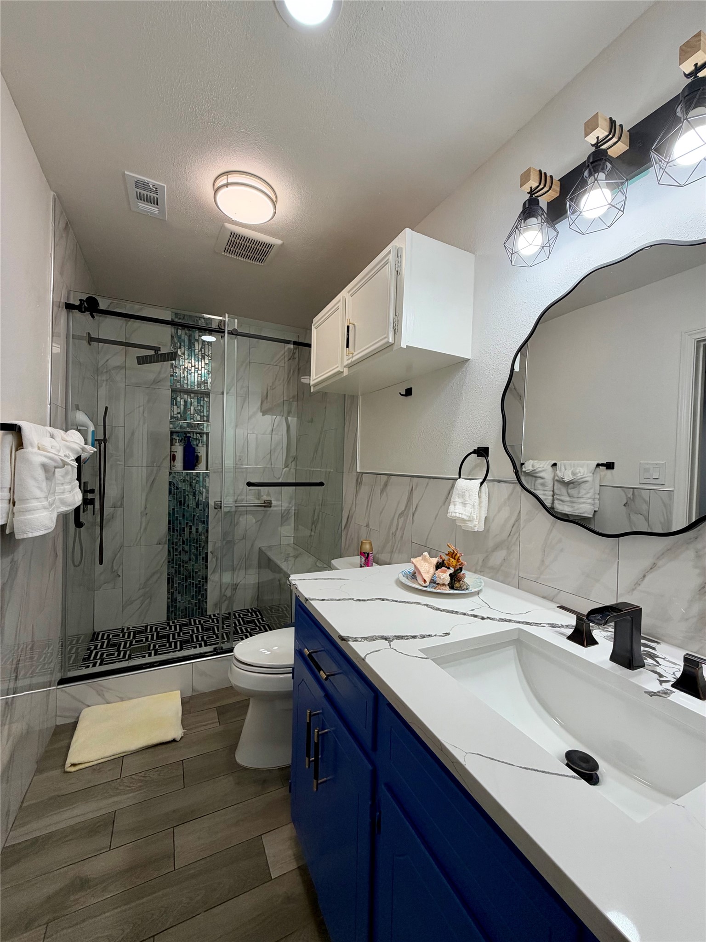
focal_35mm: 14
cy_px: 471
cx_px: 353
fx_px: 381
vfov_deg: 102.1
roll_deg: -1.5
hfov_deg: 85.7
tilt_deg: -0.3
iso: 64
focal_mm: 2.22
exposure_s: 1/120
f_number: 2.2
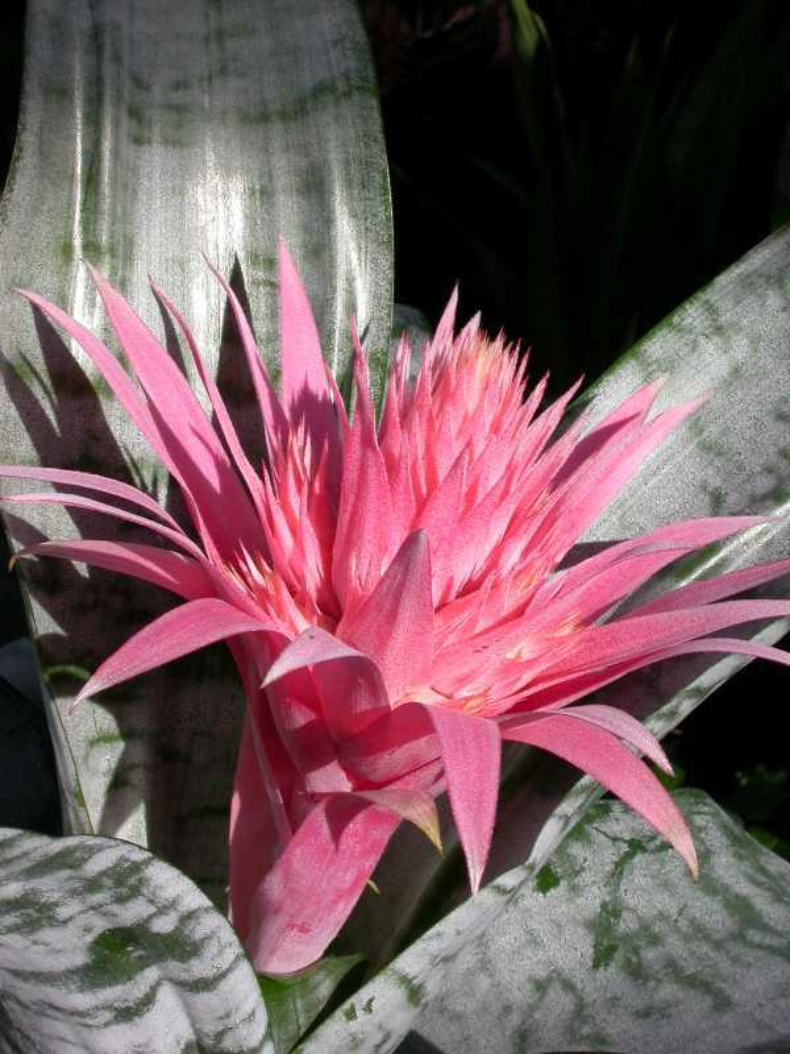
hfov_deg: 18.9
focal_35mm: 78
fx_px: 2373
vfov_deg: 25.0
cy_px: 527
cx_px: 395
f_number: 8.9
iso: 100
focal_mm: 16.2
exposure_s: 1/249
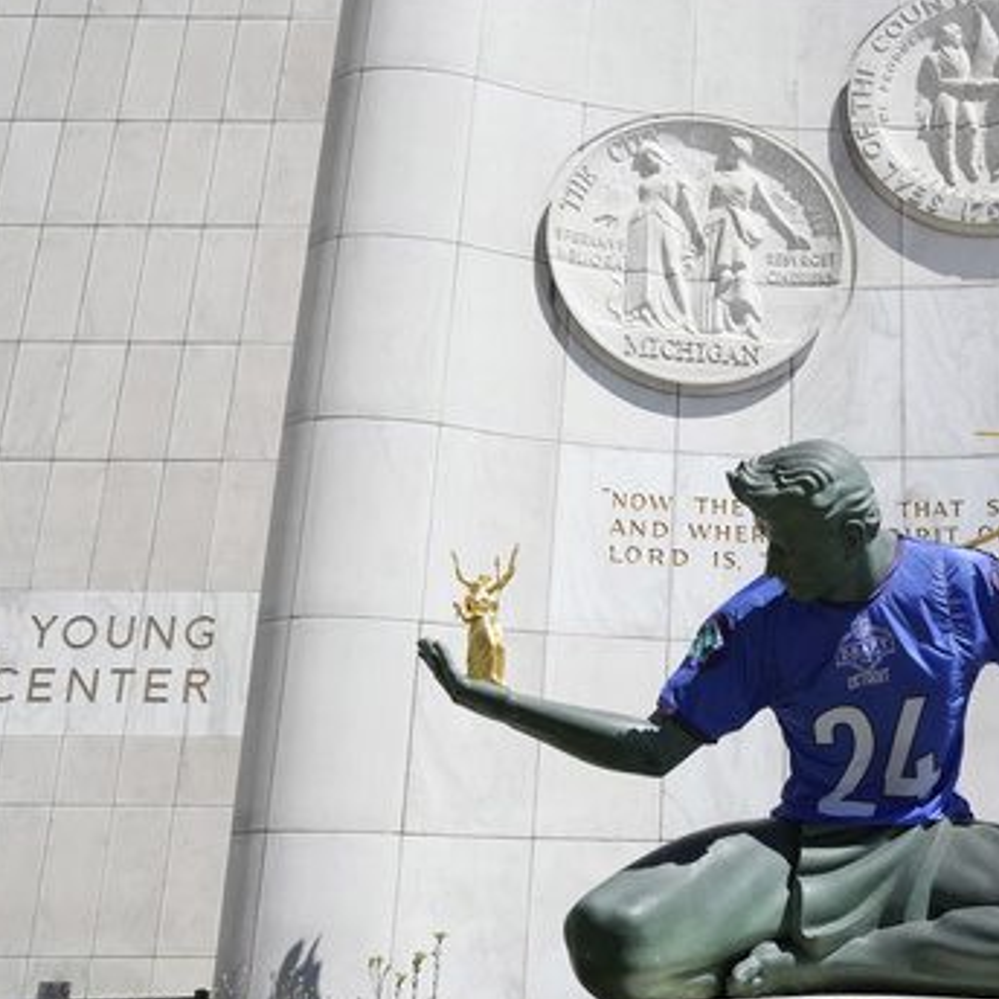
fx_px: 1404
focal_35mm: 43
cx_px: 892
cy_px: 489
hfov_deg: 36.8
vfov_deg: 39.2
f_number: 5
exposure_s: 1/4000
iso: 640
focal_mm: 17
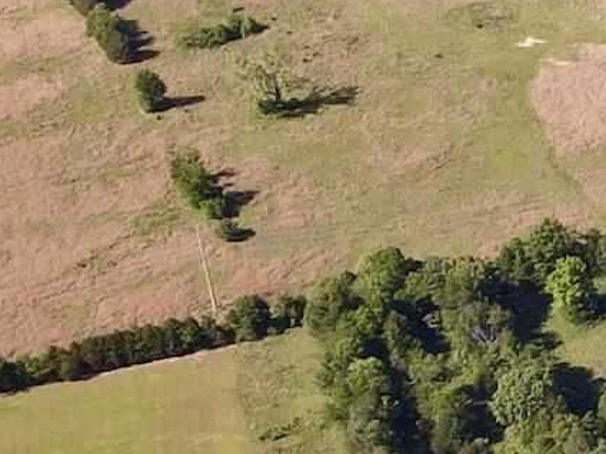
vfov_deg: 10.2
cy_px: 146
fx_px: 2538
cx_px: 1388
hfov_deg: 11.5
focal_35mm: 145
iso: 230
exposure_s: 1/15
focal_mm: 4.5
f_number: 2.8
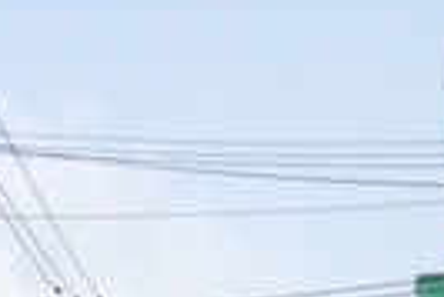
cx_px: 224
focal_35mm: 145
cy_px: 704
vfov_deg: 8.7
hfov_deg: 14.1
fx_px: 1790
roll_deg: -0.7
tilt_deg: +0.2
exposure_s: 1/3731
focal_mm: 4.15
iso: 32
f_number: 2.2
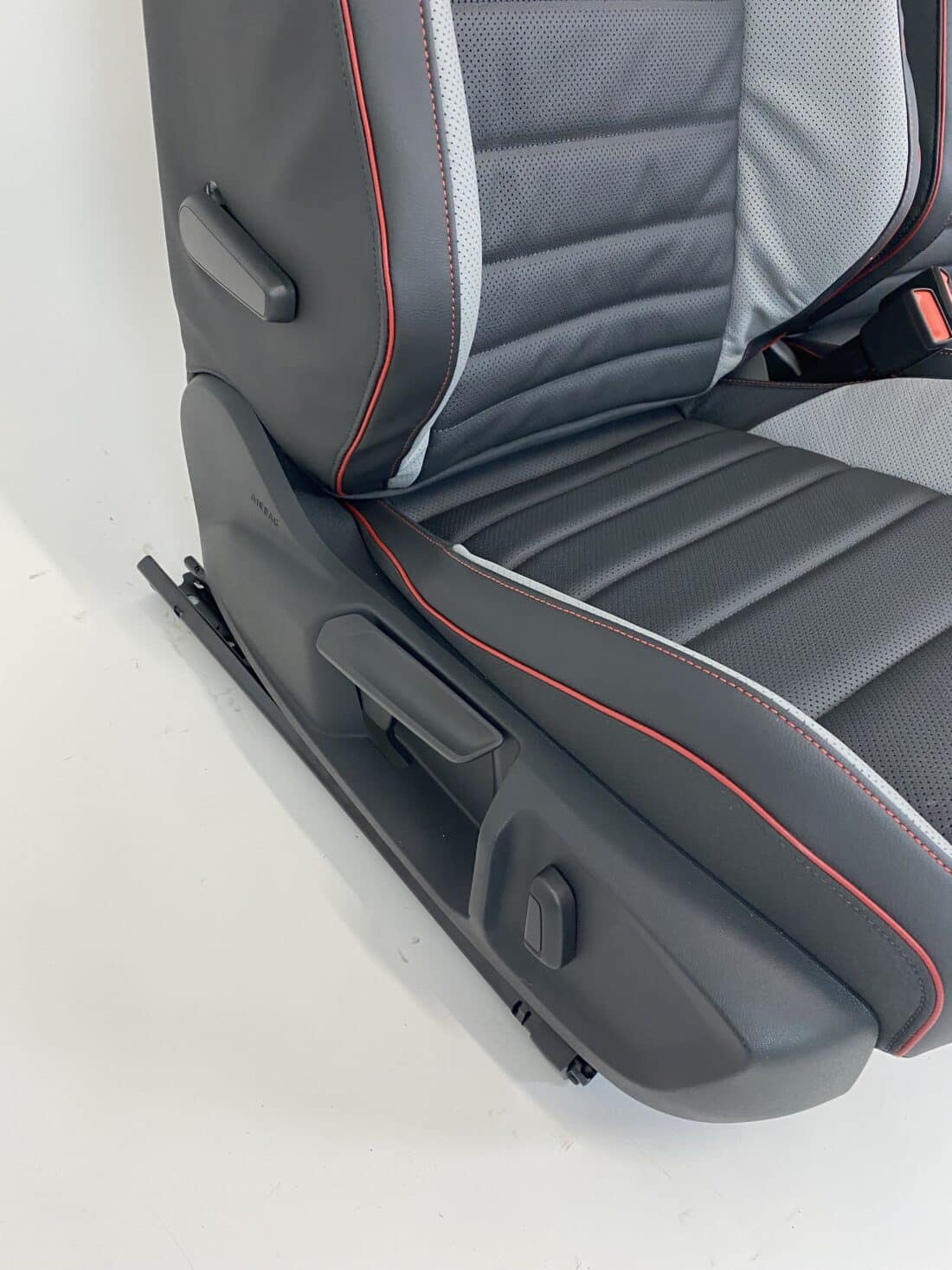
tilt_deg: -41.2
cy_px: 635
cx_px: 476
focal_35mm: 26
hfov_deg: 53.1
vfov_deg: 67.3
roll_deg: -13.2
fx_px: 954
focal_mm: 4.25
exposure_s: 1/60
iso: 125
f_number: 1.8
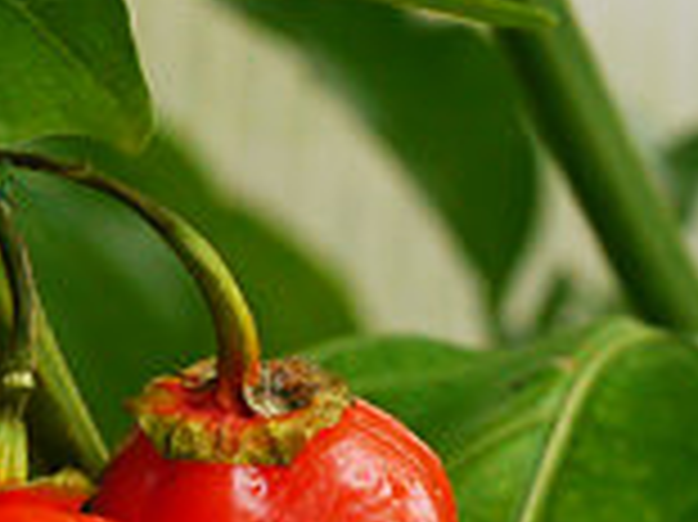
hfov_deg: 6.1
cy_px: 799
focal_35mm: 322
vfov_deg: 4.6
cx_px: 77
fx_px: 6488
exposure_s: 1/60
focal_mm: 50
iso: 400
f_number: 5.6
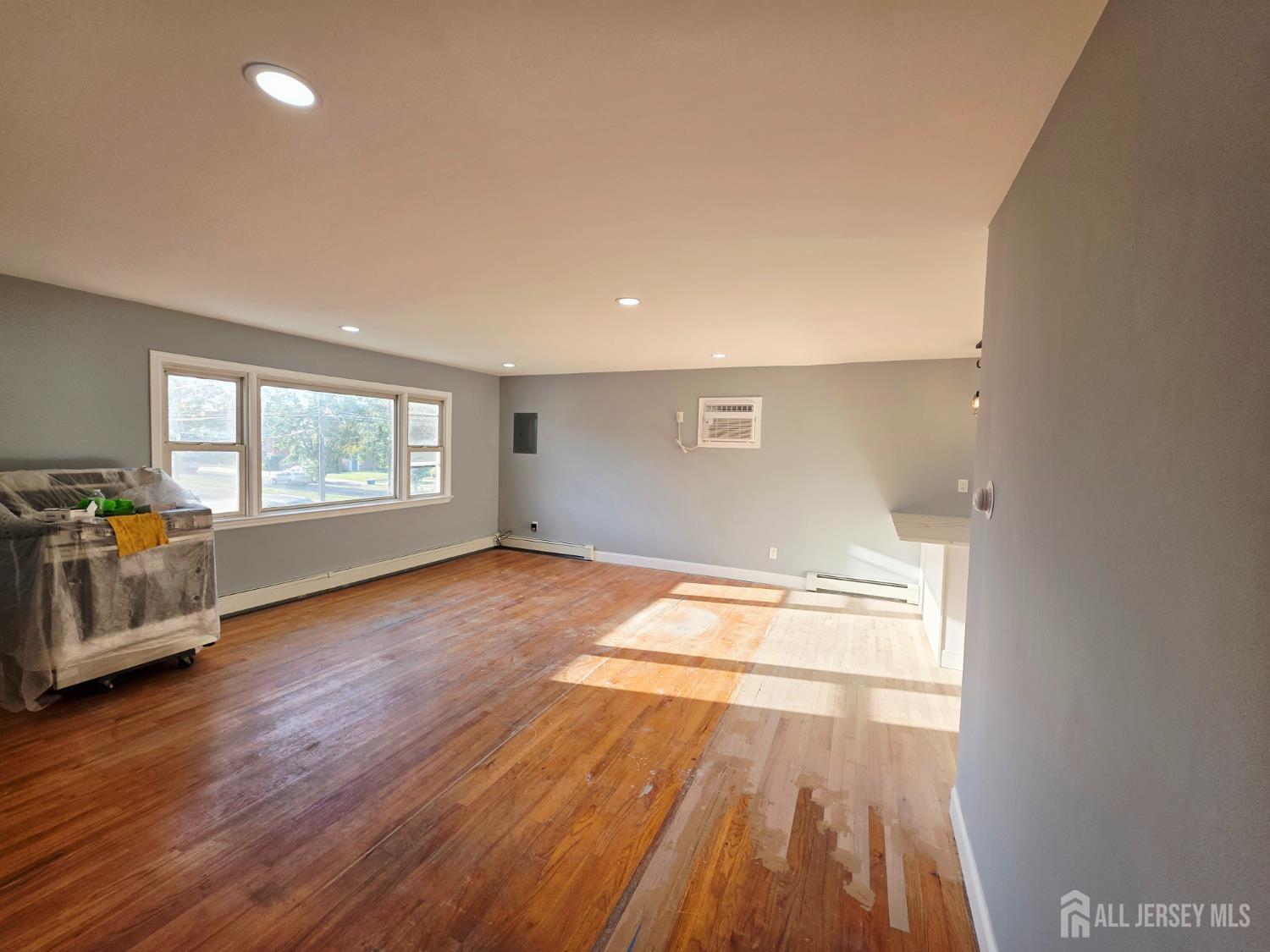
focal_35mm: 13
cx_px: 635
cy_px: 476
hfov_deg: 106.2
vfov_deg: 89.9
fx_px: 477
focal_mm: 2.2
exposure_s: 1/286
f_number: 1.9
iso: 40
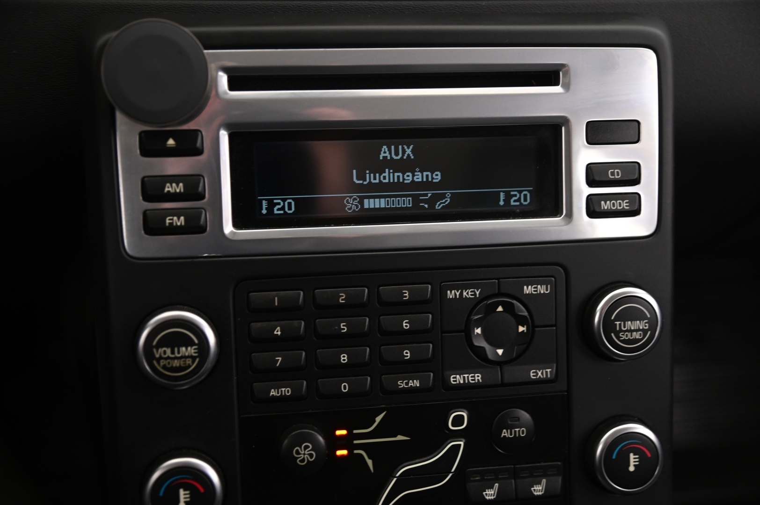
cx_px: 380
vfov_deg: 28.0
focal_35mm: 48
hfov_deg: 41.1
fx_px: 1012
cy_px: 252
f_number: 4
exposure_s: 1/15
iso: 2000
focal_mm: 48
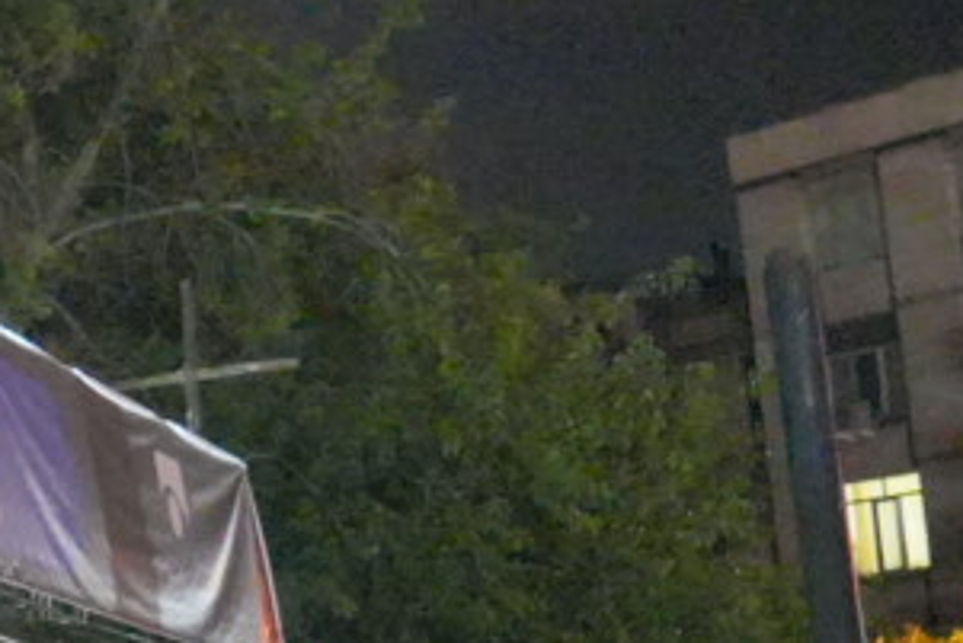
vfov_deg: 10.6
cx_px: -1437
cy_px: 445
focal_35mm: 129
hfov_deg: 12.2
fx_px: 3452
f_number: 4
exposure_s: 1/80
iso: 12800
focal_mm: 24
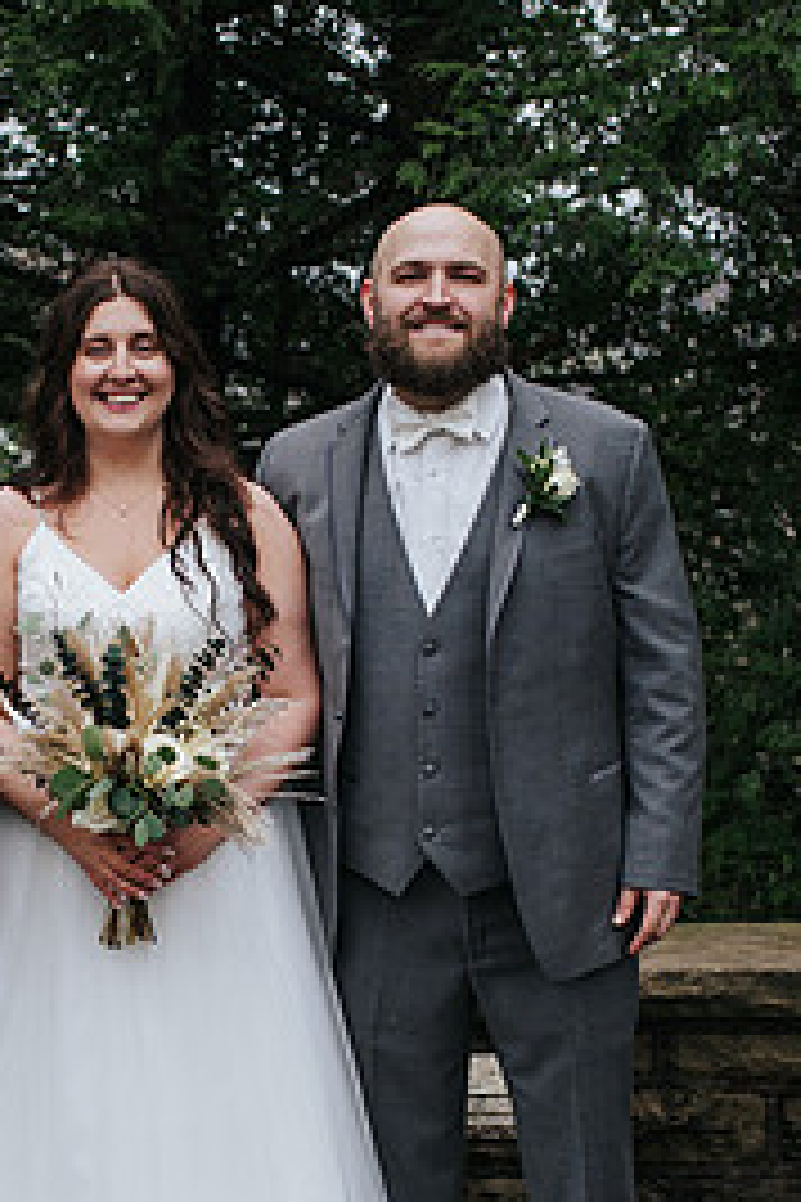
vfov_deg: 22.7
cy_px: 860
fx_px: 2970
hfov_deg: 15.3
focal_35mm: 89
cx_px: 197
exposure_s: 1/320
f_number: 3.2
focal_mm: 35
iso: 800
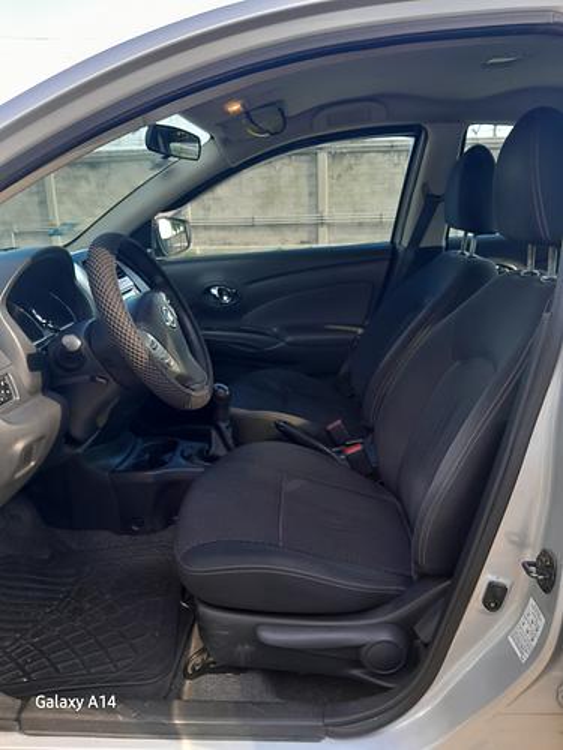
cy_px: 375
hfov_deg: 53.1
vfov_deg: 67.3
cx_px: 282
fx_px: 564
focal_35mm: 26
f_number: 1.8
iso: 40
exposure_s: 1/60
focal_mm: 3.98
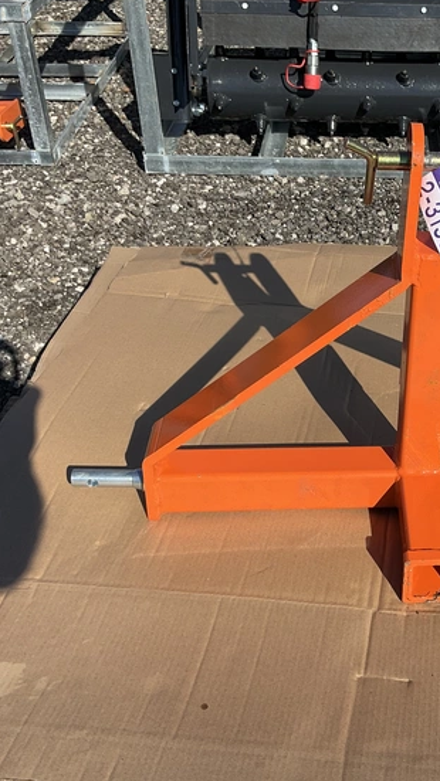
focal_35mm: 43
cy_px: 389
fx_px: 892
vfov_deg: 47.4
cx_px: 406
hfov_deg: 26.7
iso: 25
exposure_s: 1/2058
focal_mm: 3
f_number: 1.8
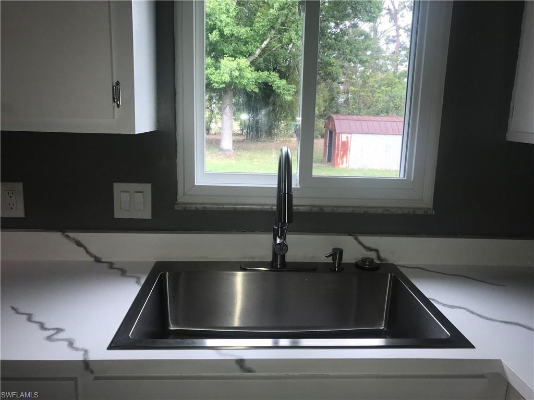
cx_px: 267
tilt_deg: -13.1
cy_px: 200
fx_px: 432
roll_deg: -1.3
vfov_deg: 49.7
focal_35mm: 28
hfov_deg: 63.4
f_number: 1.8
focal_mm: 3.99
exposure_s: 1/85
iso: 20
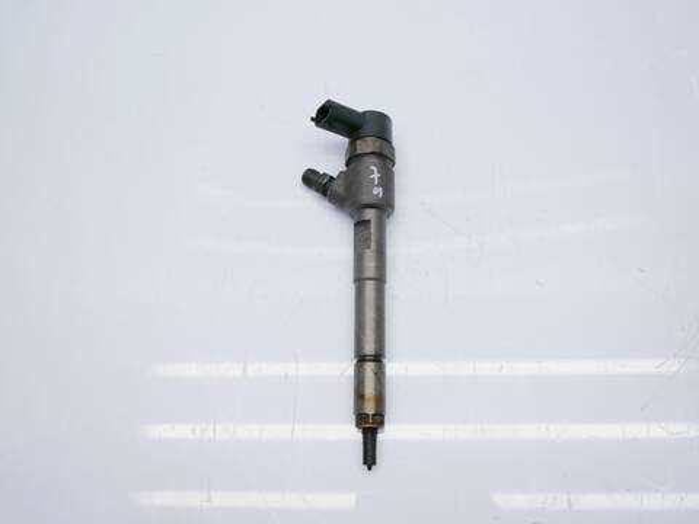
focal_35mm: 30
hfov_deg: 60.0
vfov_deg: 46.8
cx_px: 350
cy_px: 262
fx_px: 606
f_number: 4.5
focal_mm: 15
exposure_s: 1/125
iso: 200
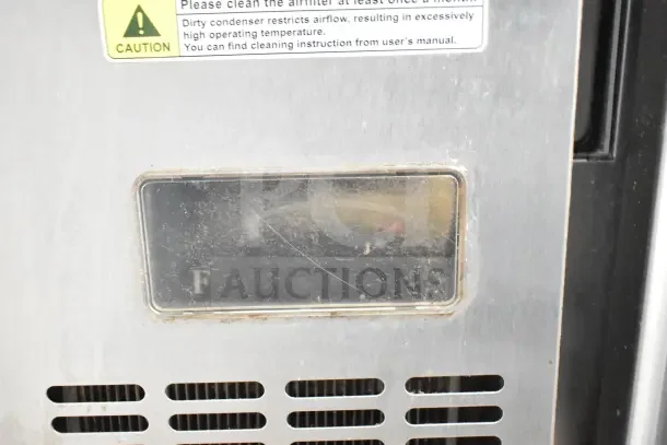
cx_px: 334
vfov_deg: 35.5
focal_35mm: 38
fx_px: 695
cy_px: 222
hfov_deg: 51.3
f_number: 4
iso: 7200
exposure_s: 1/40
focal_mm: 25
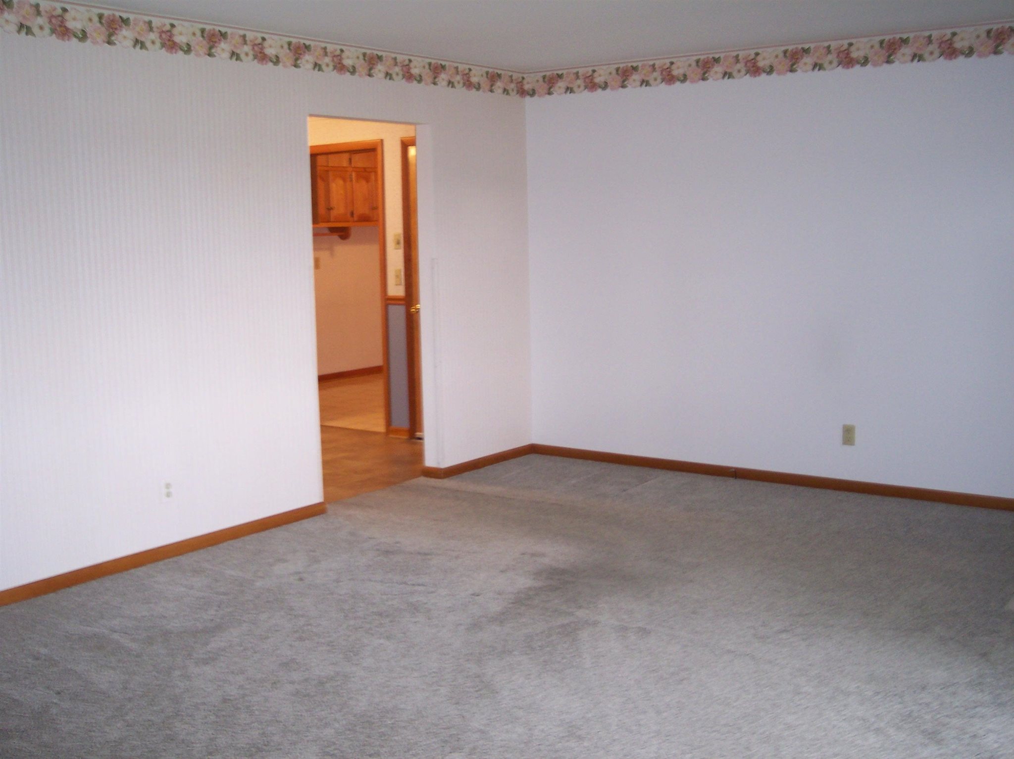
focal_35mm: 38
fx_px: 1112
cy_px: 380
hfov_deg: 49.0
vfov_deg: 37.7
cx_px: 507
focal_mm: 8
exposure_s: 1/30
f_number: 2.8
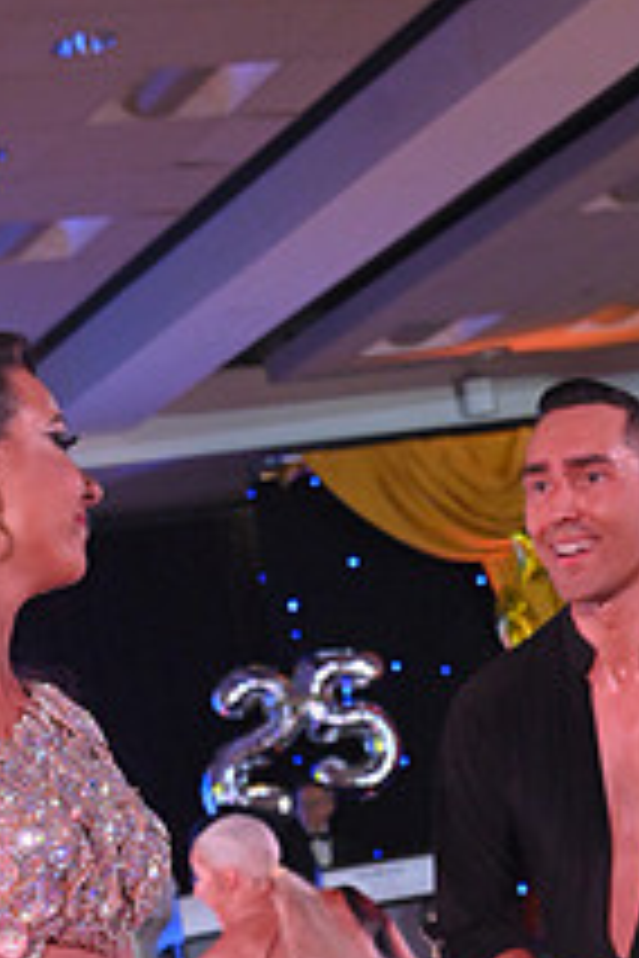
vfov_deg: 15.7
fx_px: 3328
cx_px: 236
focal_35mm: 125
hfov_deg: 11.0
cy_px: 1210
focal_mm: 46
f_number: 6.3
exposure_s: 1/320
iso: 3200
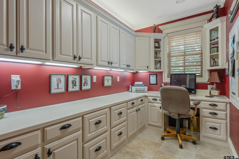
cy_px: 80
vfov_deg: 67.4
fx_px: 119
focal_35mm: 18
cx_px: 120
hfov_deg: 90.0
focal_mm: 18
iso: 800
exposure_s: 1/13
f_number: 8
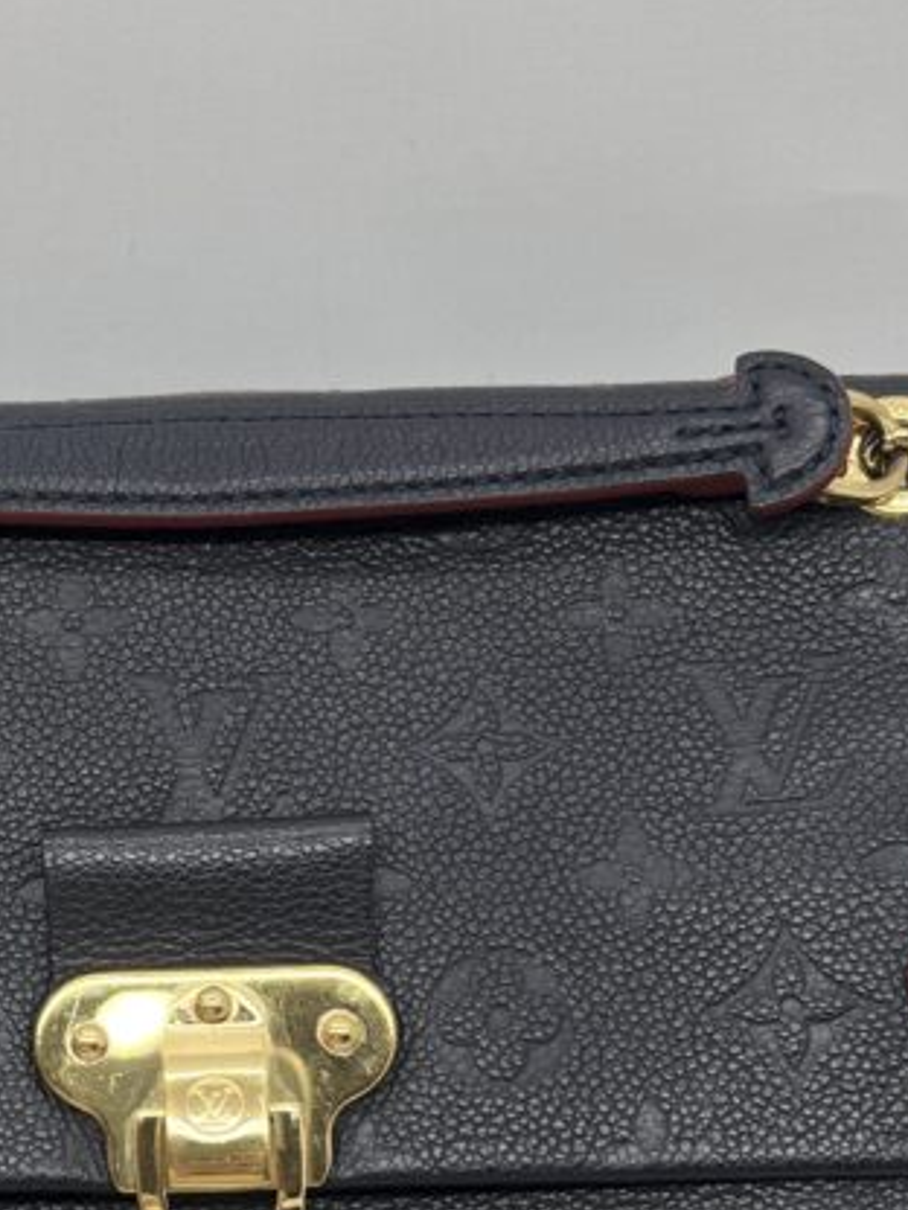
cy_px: 931
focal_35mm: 64
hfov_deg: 22.6
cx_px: 154
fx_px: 2238
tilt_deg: -38.5
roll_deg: +3.9
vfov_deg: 29.7
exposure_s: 1/137
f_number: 1.5
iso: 32
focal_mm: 5.7
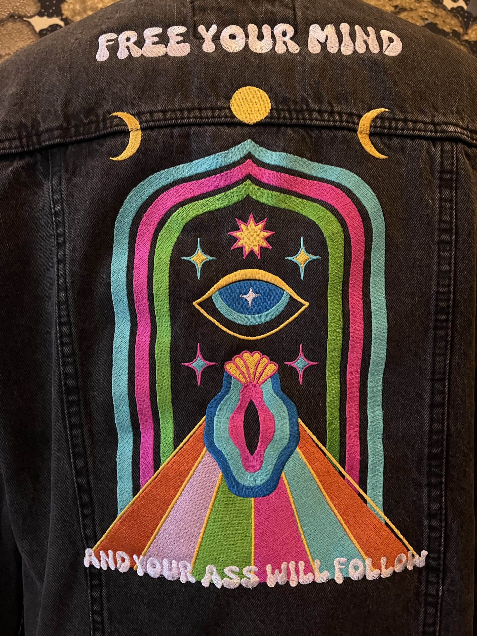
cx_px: 238
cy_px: 318
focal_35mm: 26
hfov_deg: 53.1
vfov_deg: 67.3
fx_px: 478
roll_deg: -0.9
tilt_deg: -2.1
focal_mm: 5.1
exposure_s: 1/25
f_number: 1.6
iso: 640
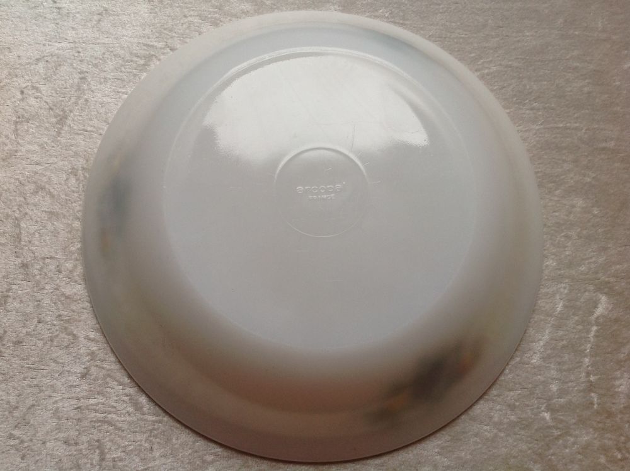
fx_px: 636
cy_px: 236
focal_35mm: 35
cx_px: 315
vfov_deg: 40.6
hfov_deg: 52.7
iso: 50
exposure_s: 1/24
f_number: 2.4
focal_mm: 4.28
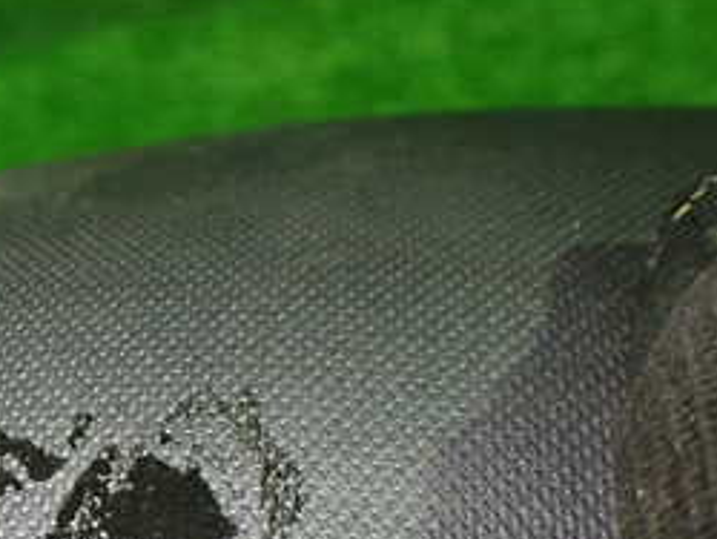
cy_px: 516
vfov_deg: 20.0
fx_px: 1493
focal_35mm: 72
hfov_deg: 25.3
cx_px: -52
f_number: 2.3
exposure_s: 1/60
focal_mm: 5.4
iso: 800
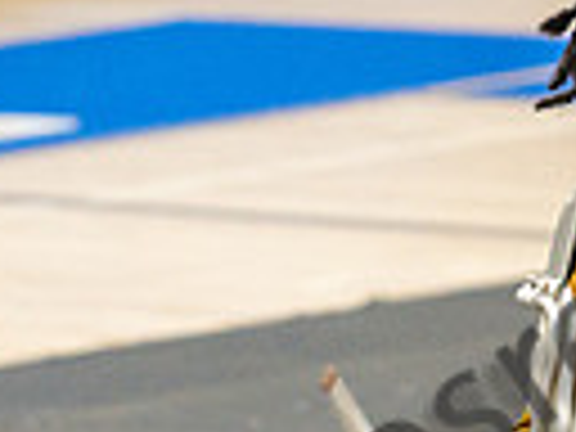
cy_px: 394
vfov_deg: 1.5
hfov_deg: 2.1
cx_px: 467
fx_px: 16091
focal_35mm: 967
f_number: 4
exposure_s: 1/500
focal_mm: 200
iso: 6400
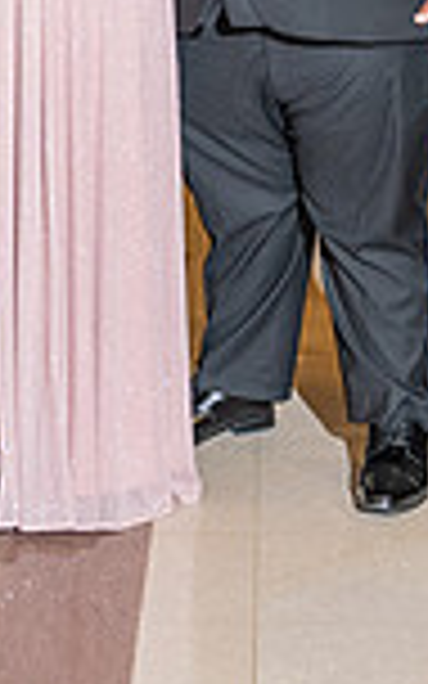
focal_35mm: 135
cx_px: 189
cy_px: -202
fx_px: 2520
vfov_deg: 14.8
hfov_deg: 9.7
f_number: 2.8
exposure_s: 1/200
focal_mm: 26.5
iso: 1000
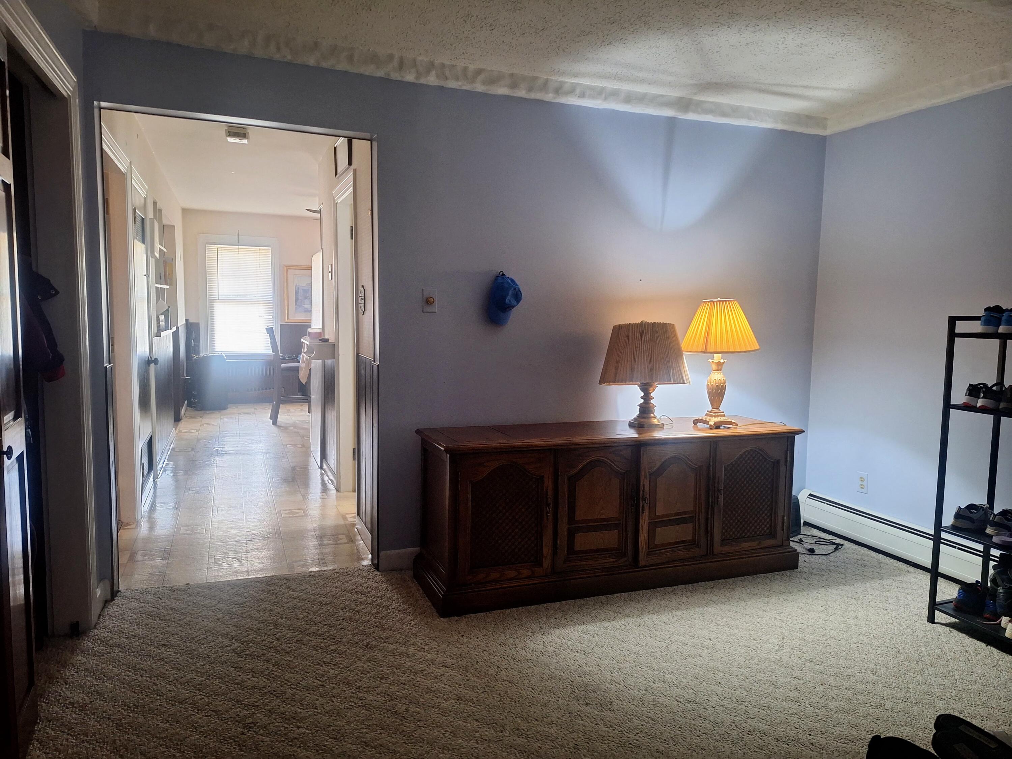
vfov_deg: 58.9
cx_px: 506
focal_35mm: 23
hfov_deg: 73.9
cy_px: 380
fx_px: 672
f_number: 1.8
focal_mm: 5.54
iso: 320
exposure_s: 1/33
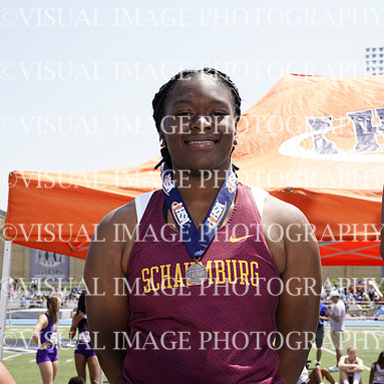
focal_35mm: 58
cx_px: 192
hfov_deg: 29.6
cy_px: 260
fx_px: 728
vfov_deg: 29.3
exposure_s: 1/160
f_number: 8
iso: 100
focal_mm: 45
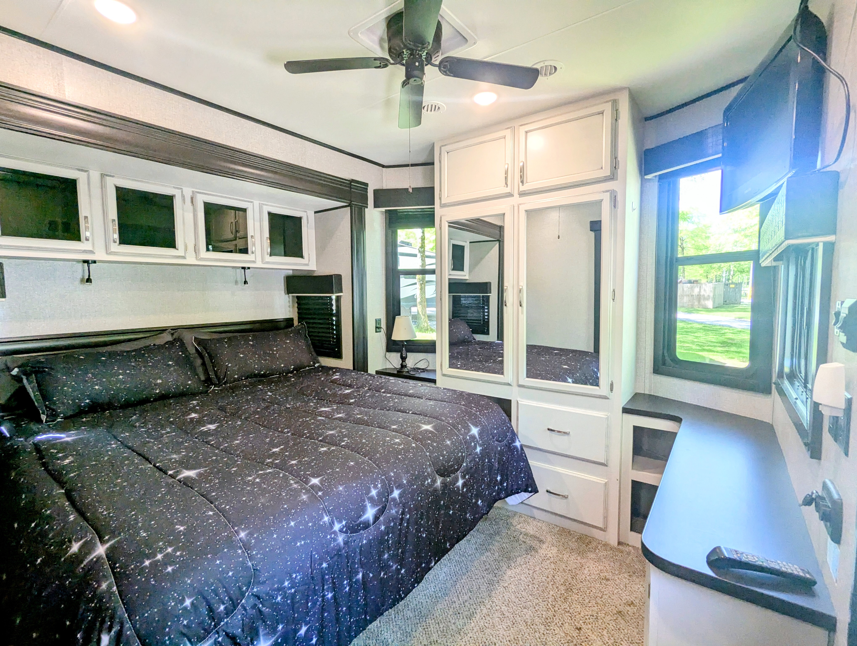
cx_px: 428
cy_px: 323
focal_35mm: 16
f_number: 2.2
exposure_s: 1/37.9
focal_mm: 2.35
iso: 110
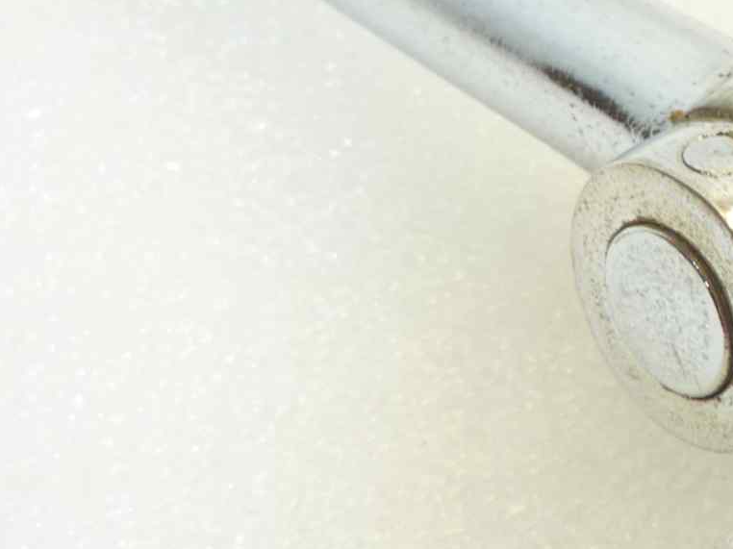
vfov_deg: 17.2
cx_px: 1183
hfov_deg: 19.4
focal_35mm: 84
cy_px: 29
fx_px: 1778
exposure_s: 1/25
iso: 80
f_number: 3.3
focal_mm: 4.1
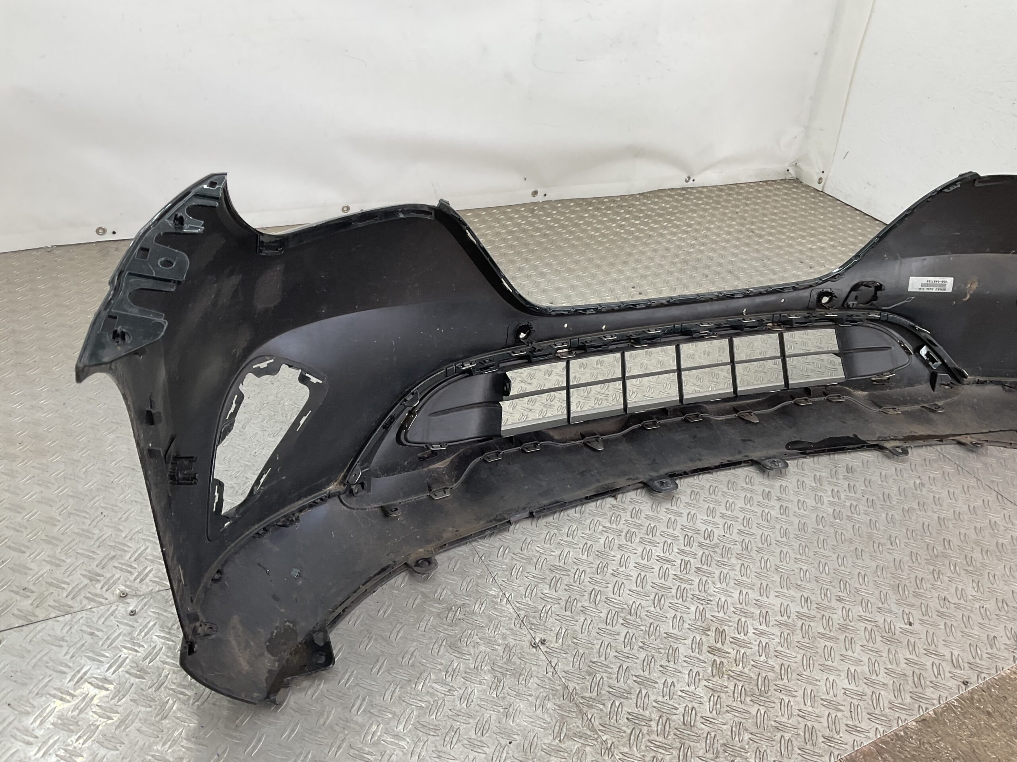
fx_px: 852
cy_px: 381
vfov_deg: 48.2
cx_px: 508
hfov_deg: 61.7
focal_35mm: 29
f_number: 1.8
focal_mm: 3
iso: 20
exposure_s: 1/100
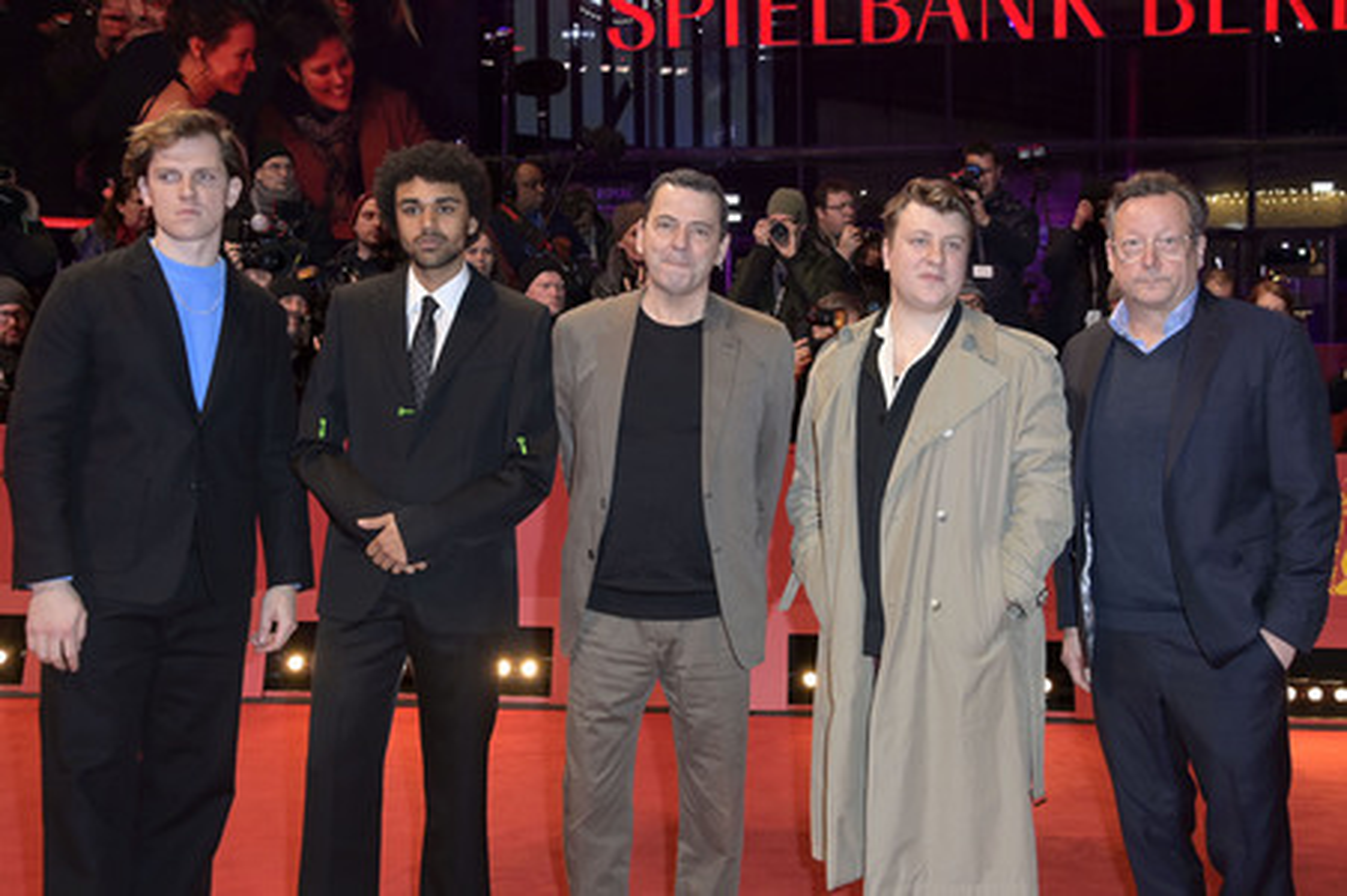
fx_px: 1346
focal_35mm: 36
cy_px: 448
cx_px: 674
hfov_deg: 53.2
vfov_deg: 36.8
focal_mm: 36
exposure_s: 1/250
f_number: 5.6
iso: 1600
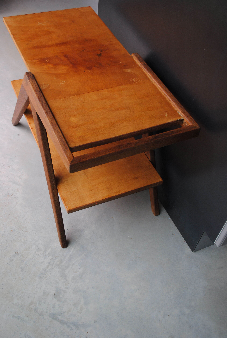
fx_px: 367
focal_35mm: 39
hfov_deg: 34.4
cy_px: 169
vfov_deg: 49.5
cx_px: 114
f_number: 4.5
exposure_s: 1/80
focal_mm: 26
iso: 200
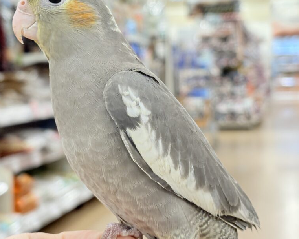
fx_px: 708
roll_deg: +2.6
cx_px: 136
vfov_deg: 19.1
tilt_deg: -0.1
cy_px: 84
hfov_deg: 23.8
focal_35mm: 80
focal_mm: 5.96
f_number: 1.6
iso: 100
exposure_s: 1/100
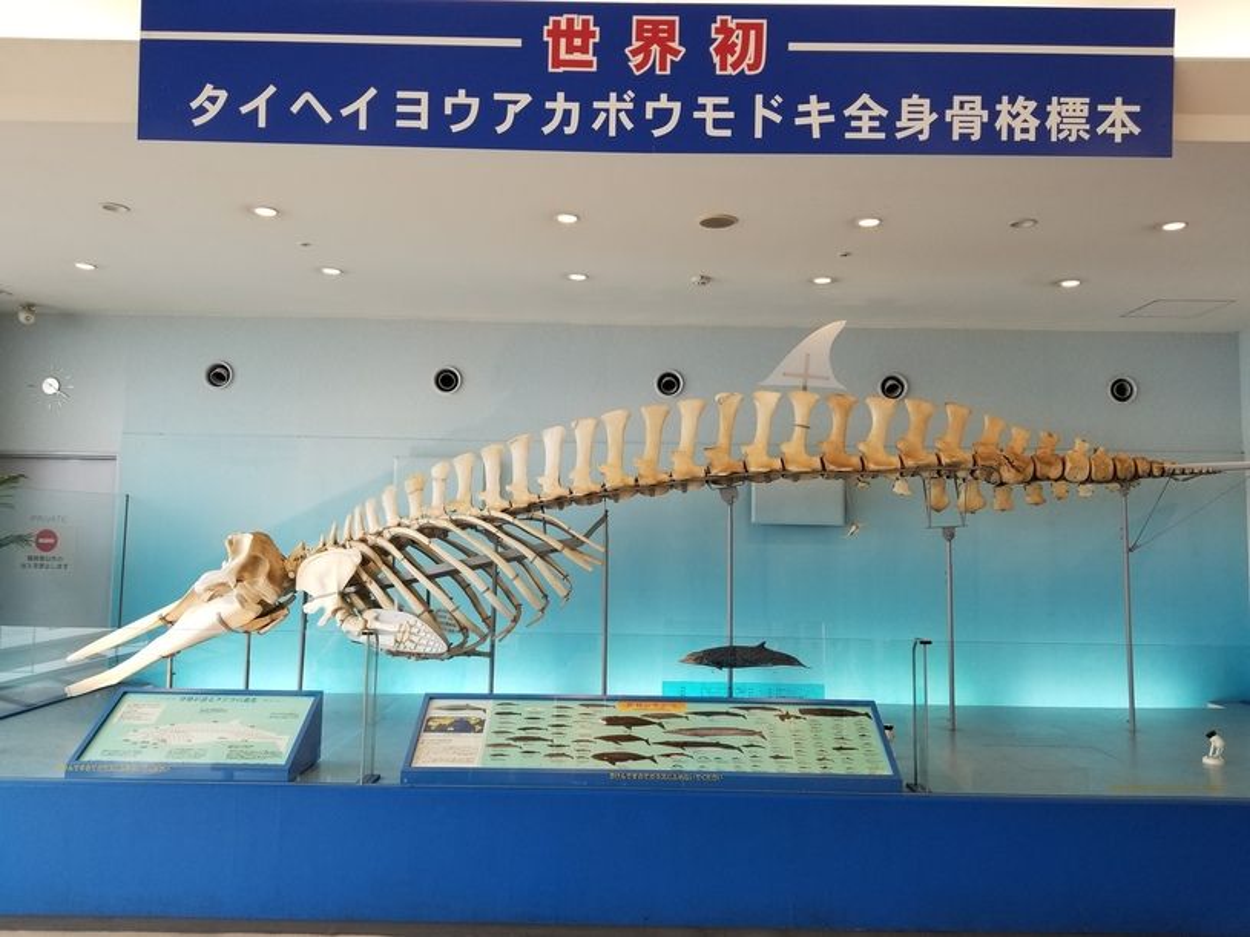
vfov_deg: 53.1
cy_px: 468
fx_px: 939
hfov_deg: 67.3
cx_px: 625
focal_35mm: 26
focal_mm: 4.25
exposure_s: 1/60
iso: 64
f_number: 1.7
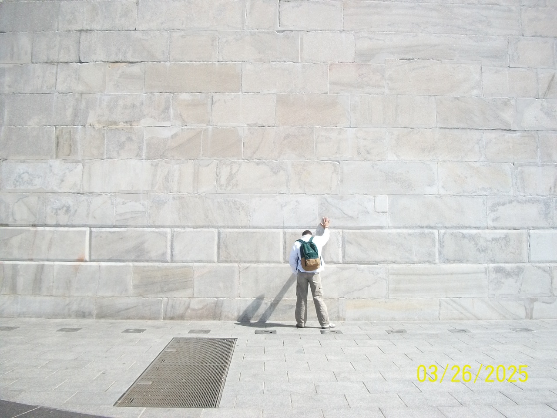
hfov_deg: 56.8
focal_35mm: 32
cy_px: 209
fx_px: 515
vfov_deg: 44.2
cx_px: 278
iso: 80
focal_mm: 5.7
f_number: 5.5
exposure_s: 1/320
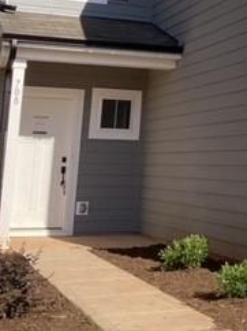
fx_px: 782
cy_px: 4
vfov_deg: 23.0
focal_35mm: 82
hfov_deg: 17.0
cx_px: 317
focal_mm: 3.3
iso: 25
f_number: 2.4
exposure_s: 1/1988
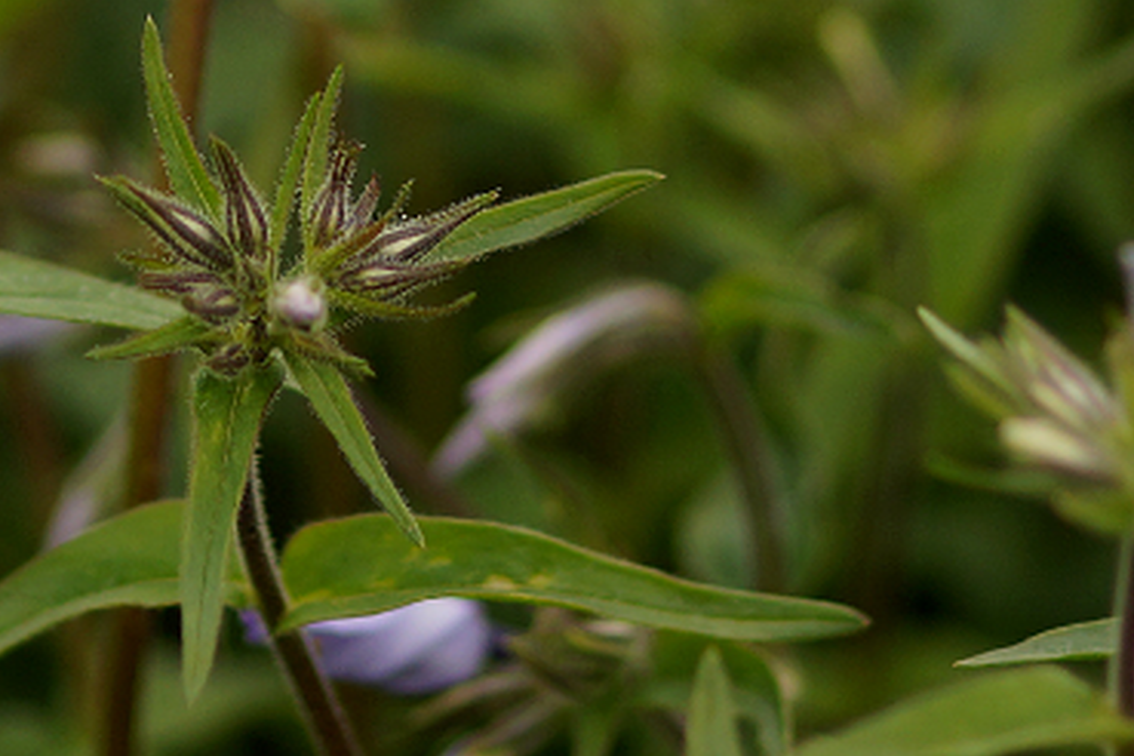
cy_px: -418
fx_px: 15371
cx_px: -175
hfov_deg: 4.2
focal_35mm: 488
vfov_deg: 2.8
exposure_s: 1/250
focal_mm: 100
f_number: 2.8
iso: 100
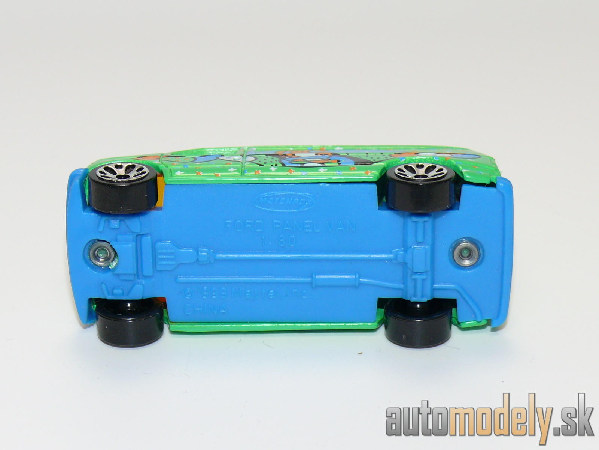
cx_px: 300
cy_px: 225
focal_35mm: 97
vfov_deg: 15.2
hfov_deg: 20.2
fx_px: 1679
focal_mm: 13.1
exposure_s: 1/30
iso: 100
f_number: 4
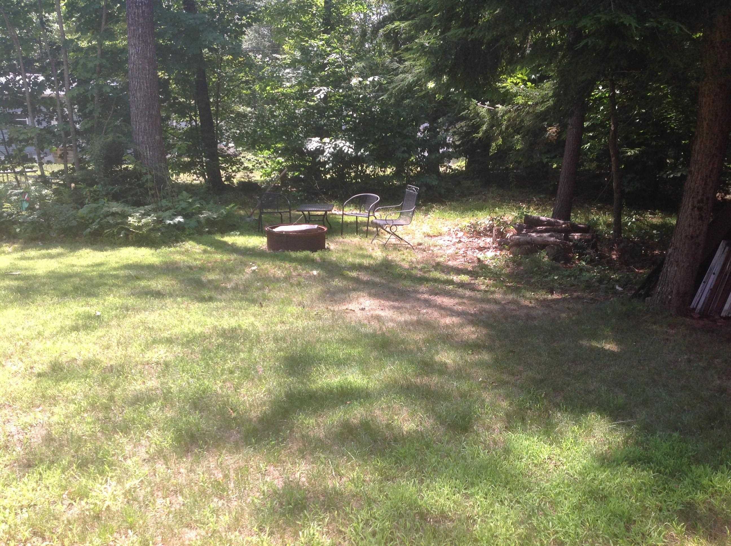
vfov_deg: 40.6
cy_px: 273
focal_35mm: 35
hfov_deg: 52.7
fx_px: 738
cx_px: 366
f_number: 2.4
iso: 50
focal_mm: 4.28
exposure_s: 1/351
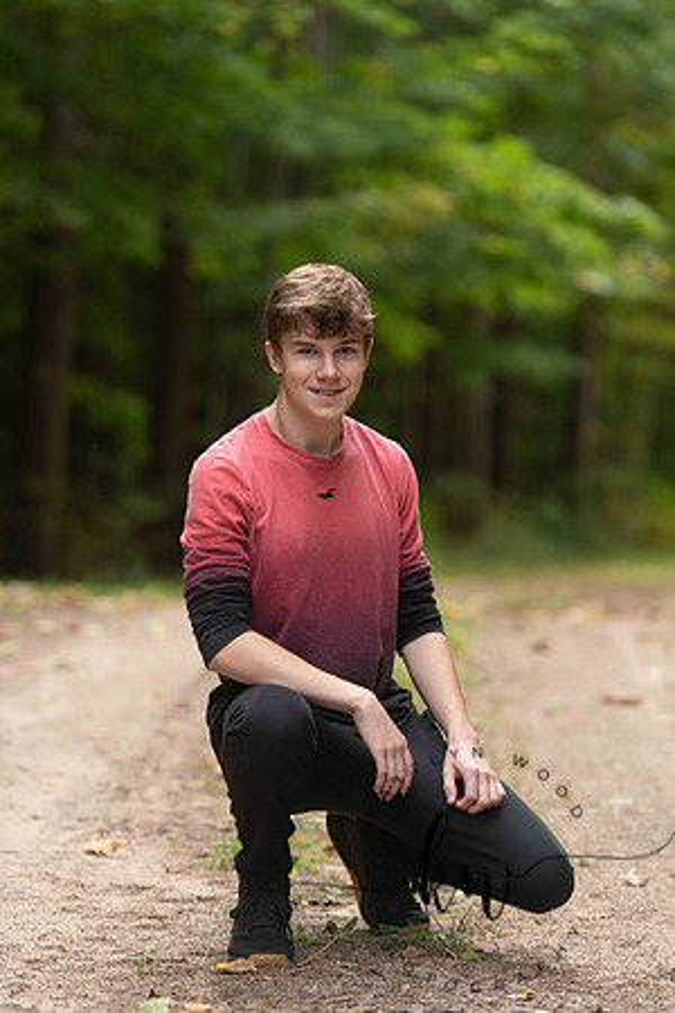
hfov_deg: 10.2
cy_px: 506
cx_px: 338
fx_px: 3797
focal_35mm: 135
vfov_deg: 15.2
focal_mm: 135
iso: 500
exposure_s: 1/320
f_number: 2.8
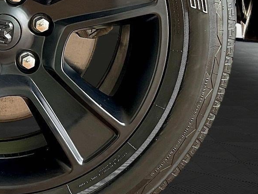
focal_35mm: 78
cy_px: 22
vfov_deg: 18.6
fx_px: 581
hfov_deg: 23.8
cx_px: -10
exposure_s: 1/122
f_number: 1.8
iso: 64
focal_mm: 3
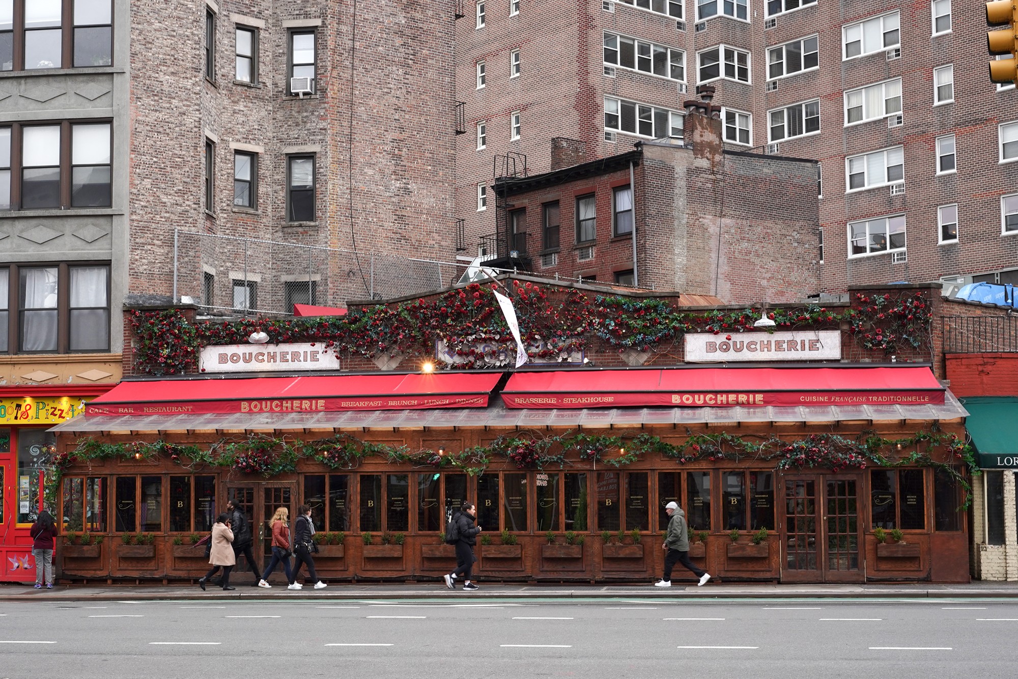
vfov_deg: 33.4
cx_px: 509
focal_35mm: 40
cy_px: 340
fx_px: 1131
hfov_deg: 48.5
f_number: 10
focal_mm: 40
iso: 400
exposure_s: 1/100
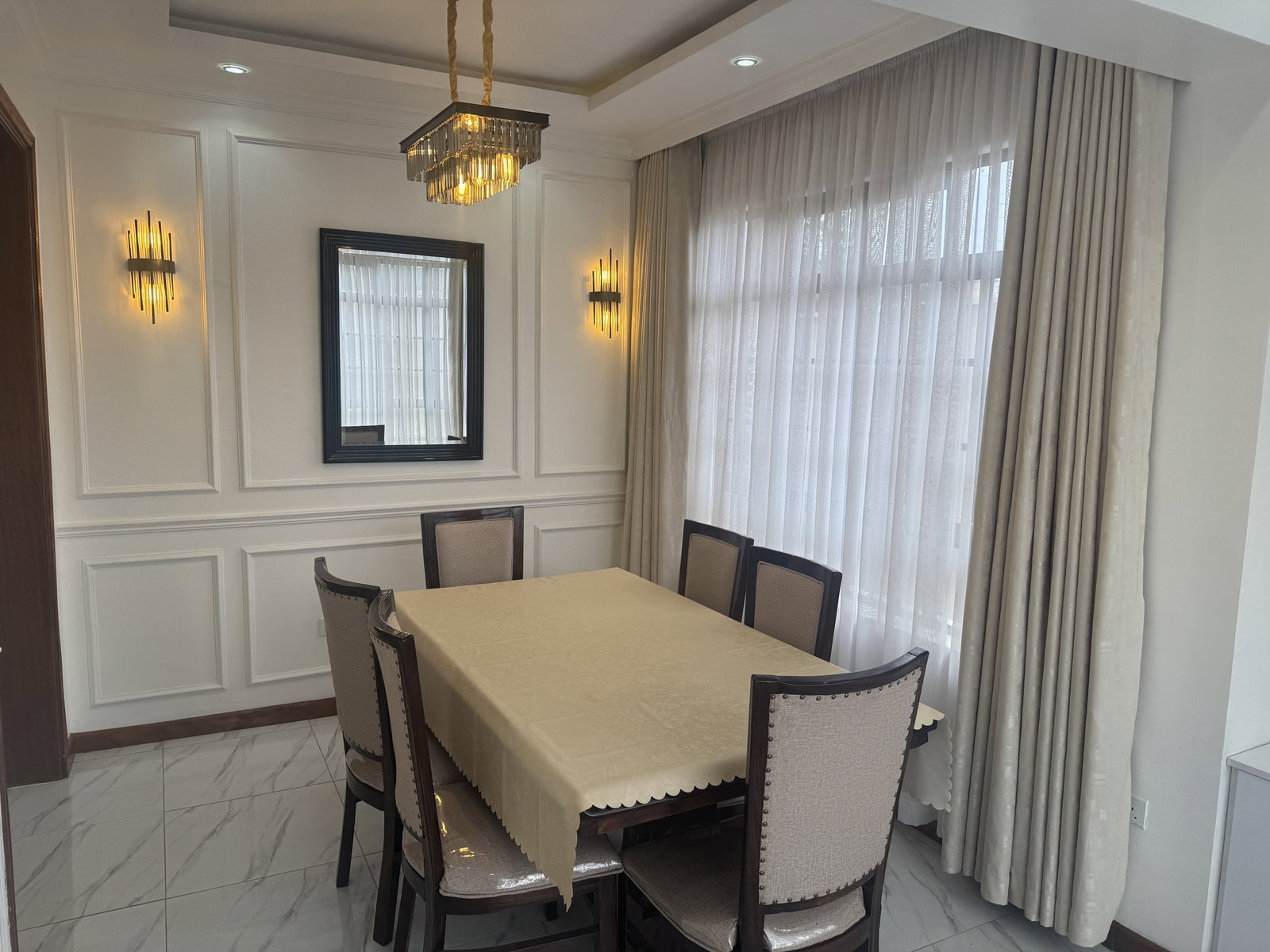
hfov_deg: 71.6
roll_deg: -0.8
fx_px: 881
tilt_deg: -7.2
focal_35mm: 24
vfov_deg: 56.8
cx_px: 635
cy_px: 476
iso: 80
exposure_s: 1/394
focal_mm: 6.76
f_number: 1.78
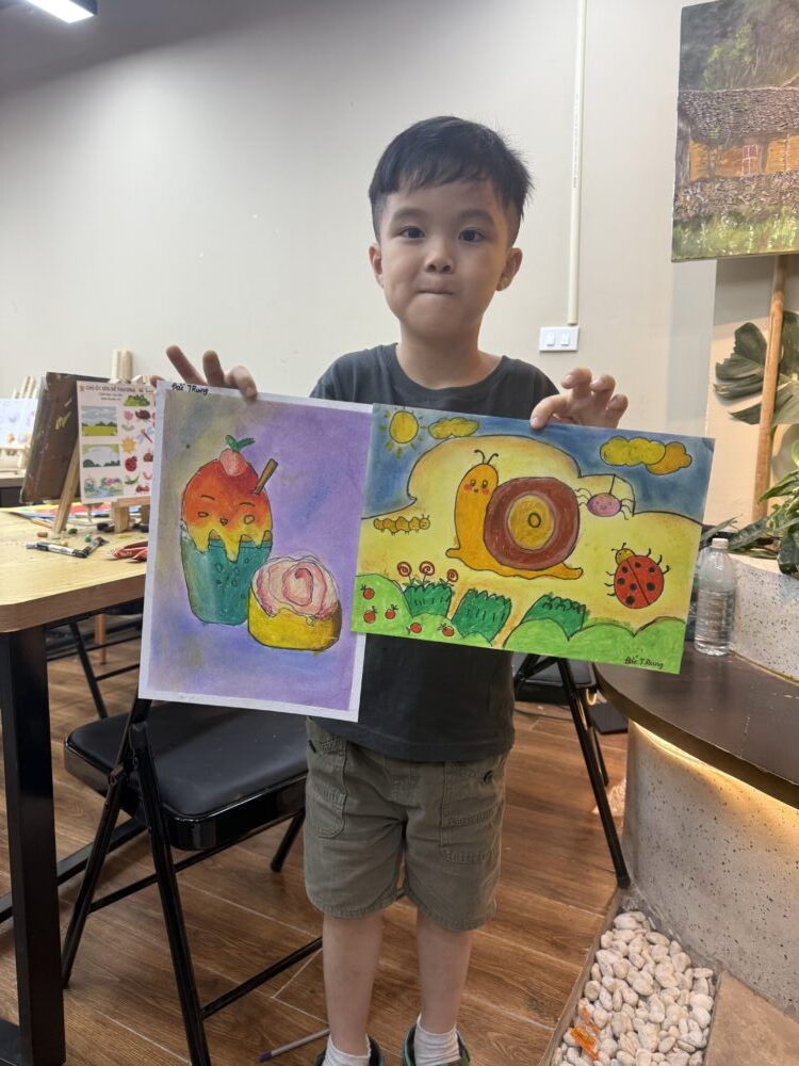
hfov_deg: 56.8
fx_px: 739
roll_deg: -1.5
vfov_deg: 71.6
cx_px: 400
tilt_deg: -7.6
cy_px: 533
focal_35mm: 24
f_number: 1.78
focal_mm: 6.76
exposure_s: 1/100
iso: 100
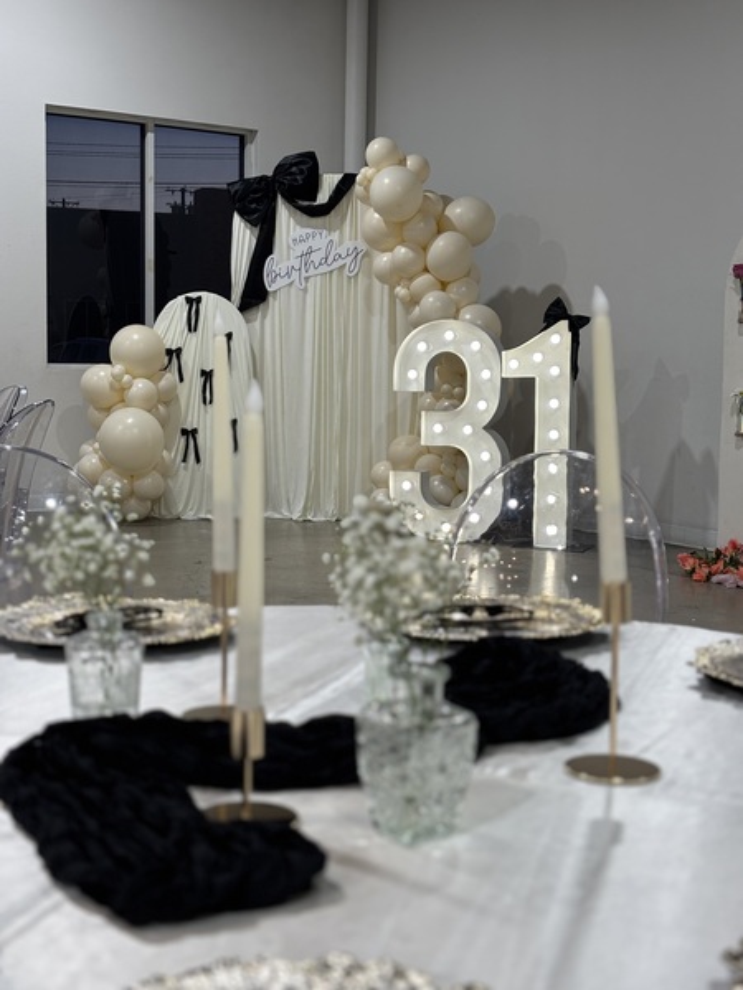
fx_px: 1488
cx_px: 372
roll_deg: -2.1
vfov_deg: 36.8
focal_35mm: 52
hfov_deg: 28.0
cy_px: 495
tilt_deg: -6.4
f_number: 1.6
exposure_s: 1/120
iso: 32
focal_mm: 5.96
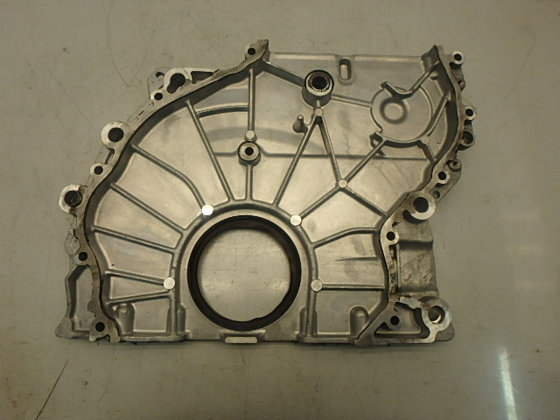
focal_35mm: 21
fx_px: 340
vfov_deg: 63.4
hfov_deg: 79.0
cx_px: 280
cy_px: 210
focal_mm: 3.7
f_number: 3.5
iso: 125
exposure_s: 1/80
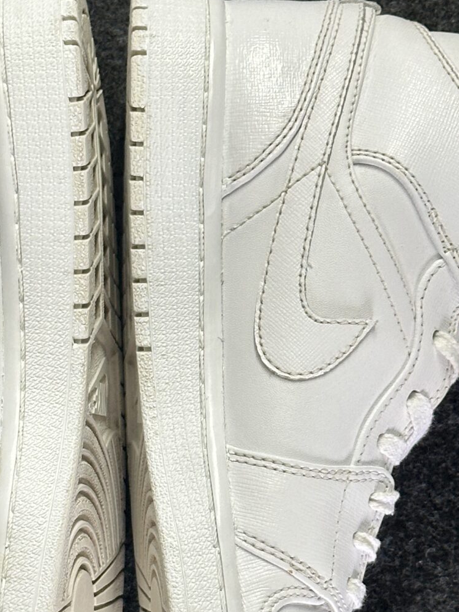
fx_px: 2193
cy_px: 420
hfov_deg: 11.9
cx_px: 117
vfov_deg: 15.9
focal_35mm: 124
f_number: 1.78
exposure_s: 1/50
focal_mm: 6.86
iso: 125
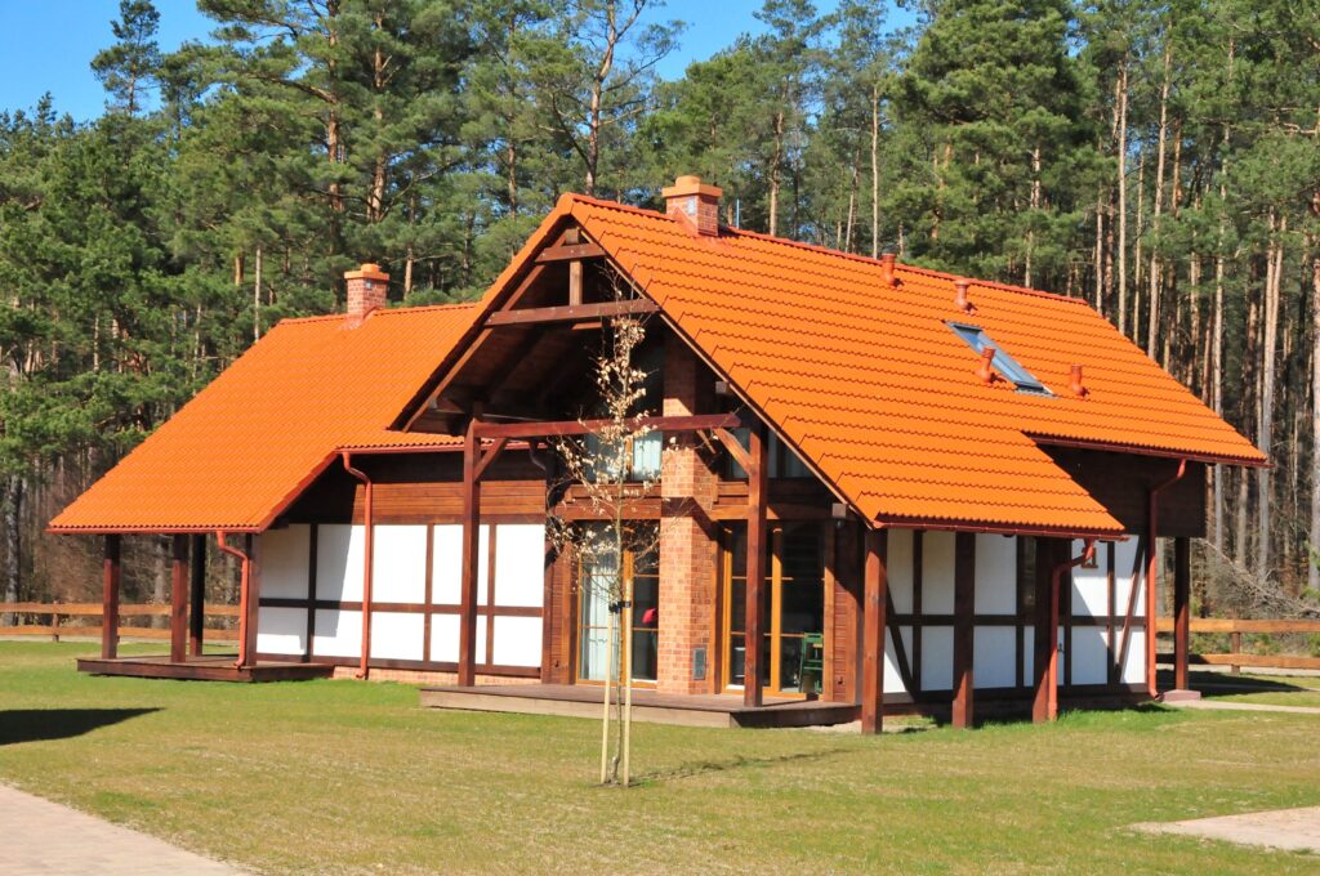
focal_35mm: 57
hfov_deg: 35.1
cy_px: 438
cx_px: 660
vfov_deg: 23.7
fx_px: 2087
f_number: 10
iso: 1250
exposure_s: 1/1600
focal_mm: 38
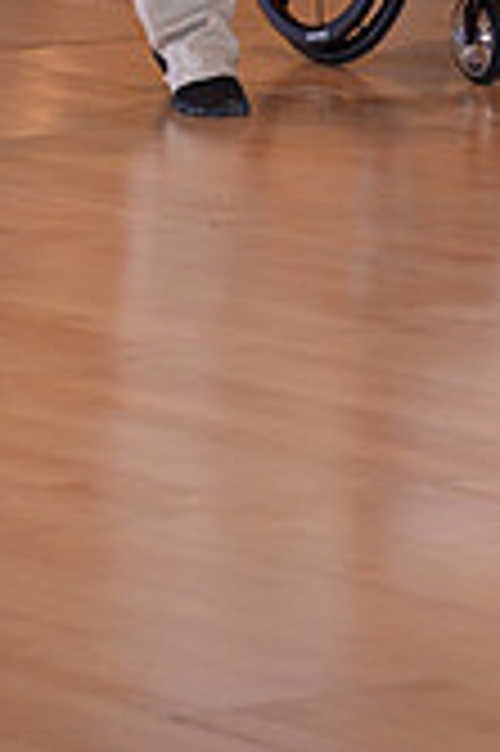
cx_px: 345
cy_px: -446
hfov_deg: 3.3
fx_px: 8684
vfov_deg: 4.9
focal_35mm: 416
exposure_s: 1/250
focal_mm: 120
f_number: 4
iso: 1250
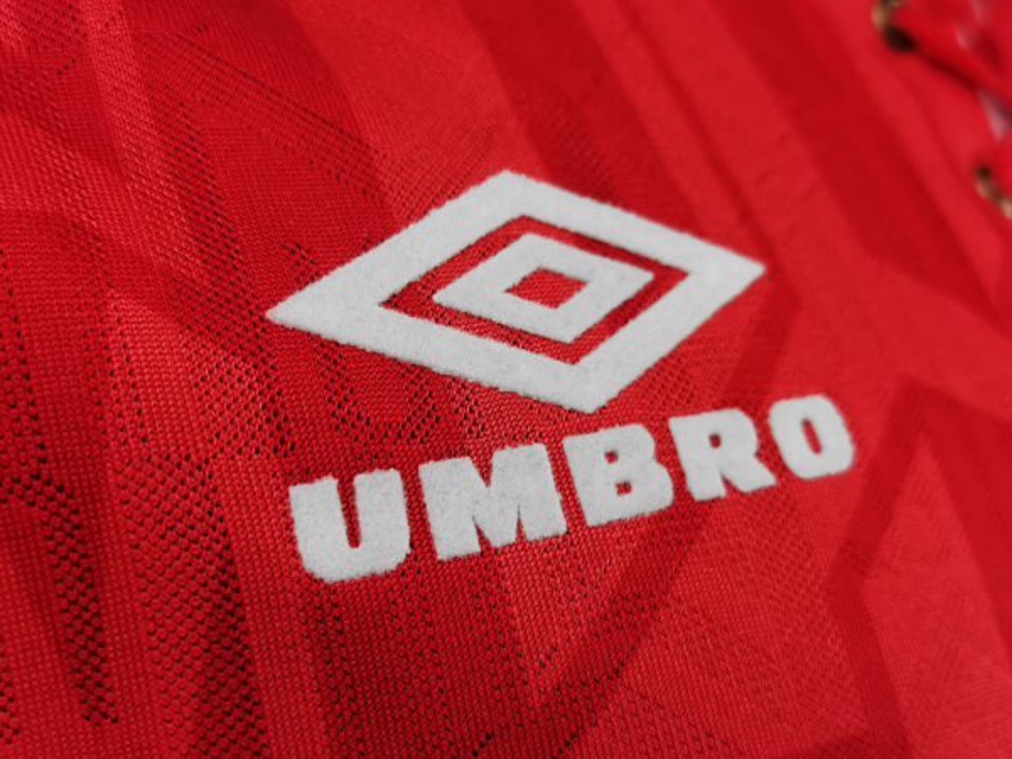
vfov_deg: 40.7
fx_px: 1023
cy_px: 380
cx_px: 506
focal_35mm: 35
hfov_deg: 52.6
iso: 125
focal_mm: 5.58
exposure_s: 1/50
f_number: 1.8
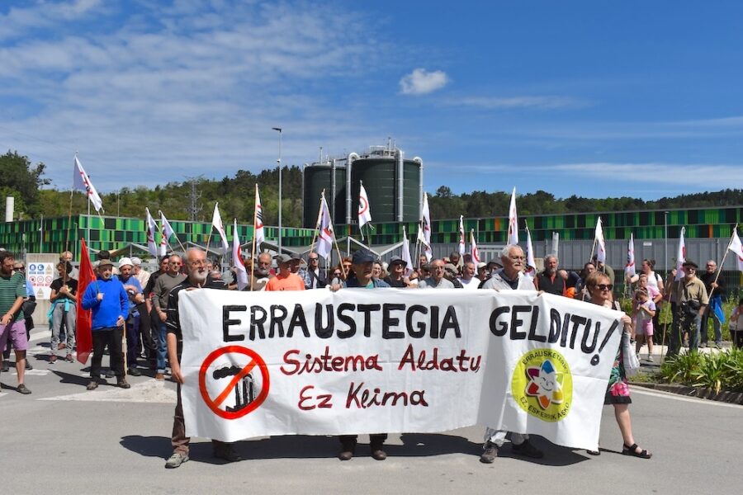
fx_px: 681
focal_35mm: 33
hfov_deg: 57.2
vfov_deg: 40.0
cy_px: 248
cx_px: 372
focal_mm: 22
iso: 200
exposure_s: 1/640
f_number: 13
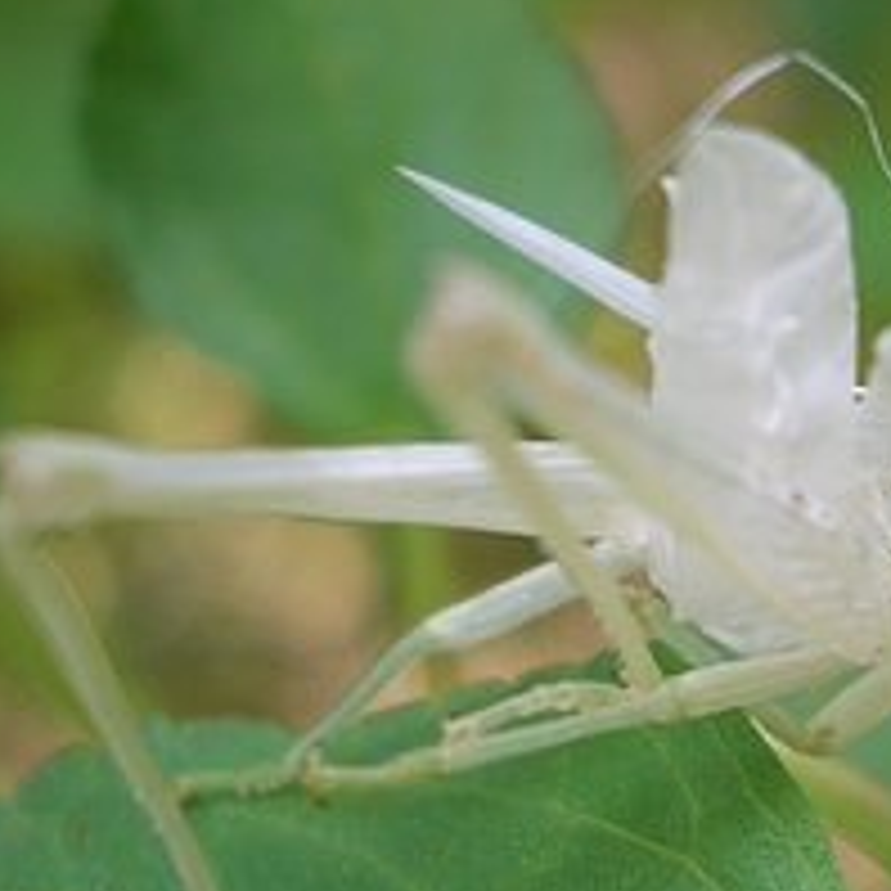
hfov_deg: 15.4
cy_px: 495
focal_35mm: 112
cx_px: 738
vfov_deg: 15.6
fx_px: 3262
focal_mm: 8.2
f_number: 3.1
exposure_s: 1/100
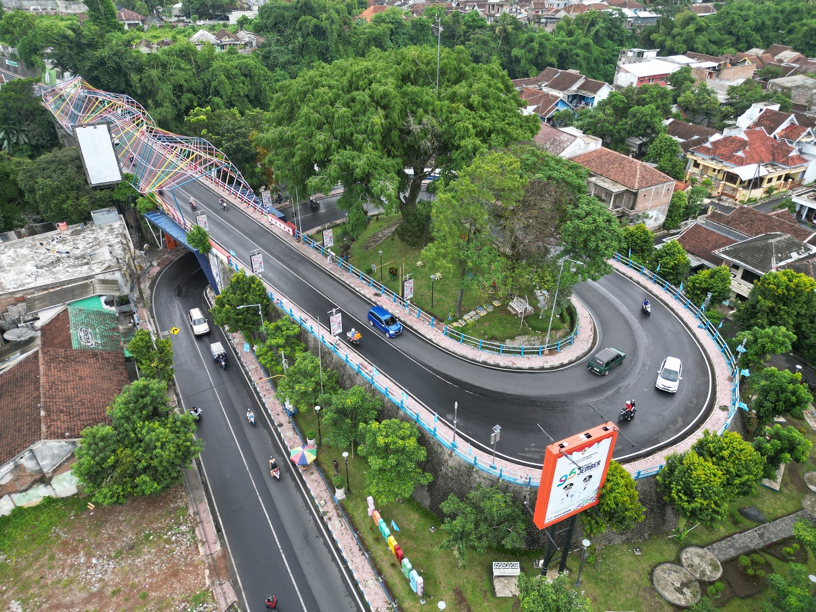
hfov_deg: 71.6
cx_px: 408
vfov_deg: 56.8
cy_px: 306
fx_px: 566
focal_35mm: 24
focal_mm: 6.72
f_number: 1.7
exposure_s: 1/500
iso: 140
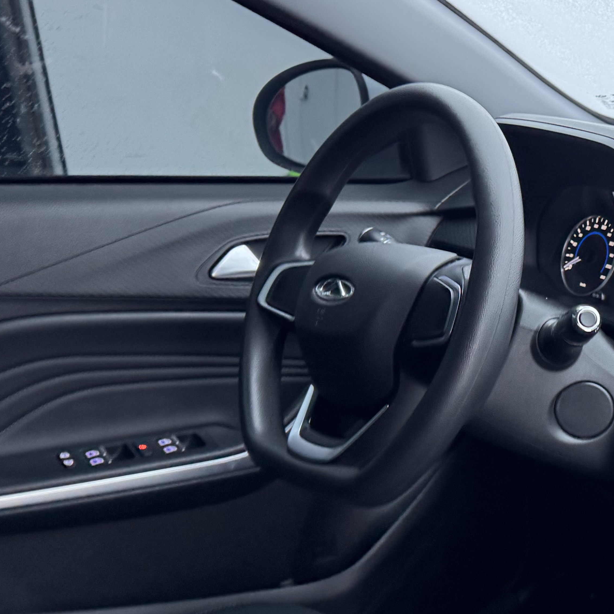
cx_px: 734
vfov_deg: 31.9
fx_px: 1064
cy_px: 416
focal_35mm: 53
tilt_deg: -25.3
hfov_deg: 28.2
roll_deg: -3.8
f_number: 1.78
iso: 160
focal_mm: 6.76
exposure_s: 1/50
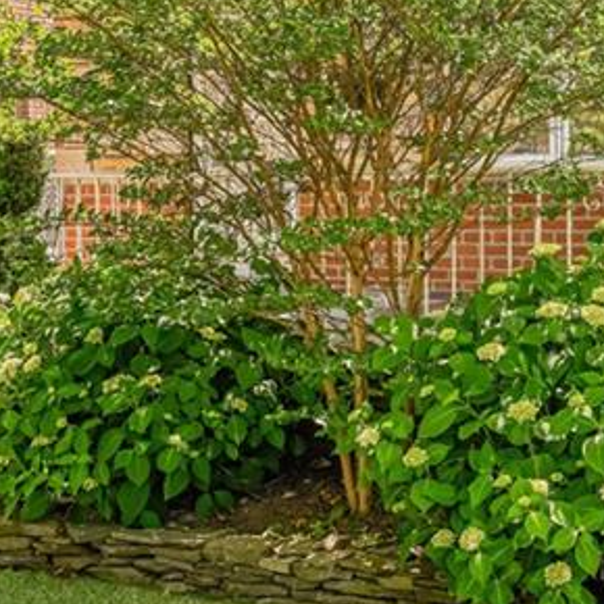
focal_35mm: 60
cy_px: 171
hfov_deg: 26.9
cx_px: 614
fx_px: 1184
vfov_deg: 28.3
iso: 64
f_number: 8
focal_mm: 20
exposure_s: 1/200
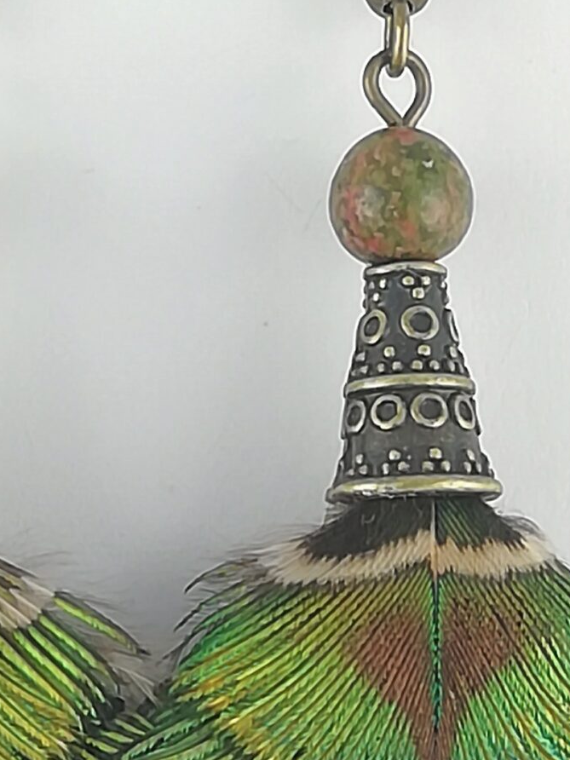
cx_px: 187
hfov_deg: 8.5
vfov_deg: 11.2
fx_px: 3842
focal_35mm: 175
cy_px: 638
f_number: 2.2
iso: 50
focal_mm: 3.46
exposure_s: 1/102
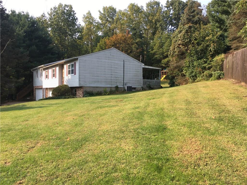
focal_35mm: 29
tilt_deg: -0.6
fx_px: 207
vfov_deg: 48.2
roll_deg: -0.2
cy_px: 92
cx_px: 124
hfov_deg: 61.7
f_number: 2.2
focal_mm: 4.15
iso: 25
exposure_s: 1/422
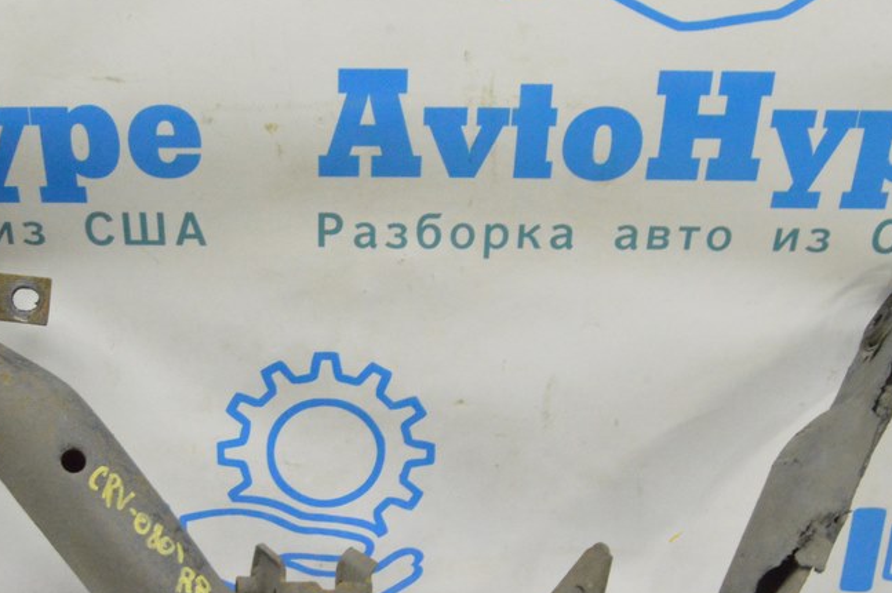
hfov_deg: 34.8
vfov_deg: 23.5
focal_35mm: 57
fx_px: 1411
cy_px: 438
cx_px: 313
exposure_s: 1/15
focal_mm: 24
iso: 6400
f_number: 20
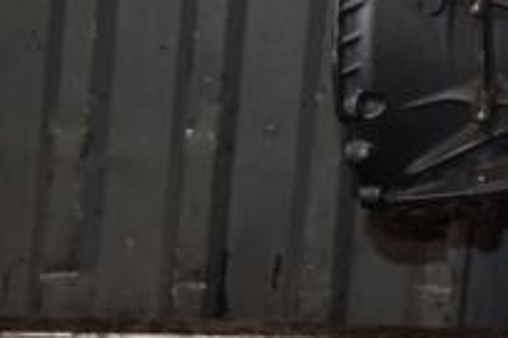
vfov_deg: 12.4
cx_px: 628
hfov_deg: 18.2
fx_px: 1496
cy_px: -149
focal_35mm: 106
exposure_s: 1/60
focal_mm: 24
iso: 800
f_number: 5
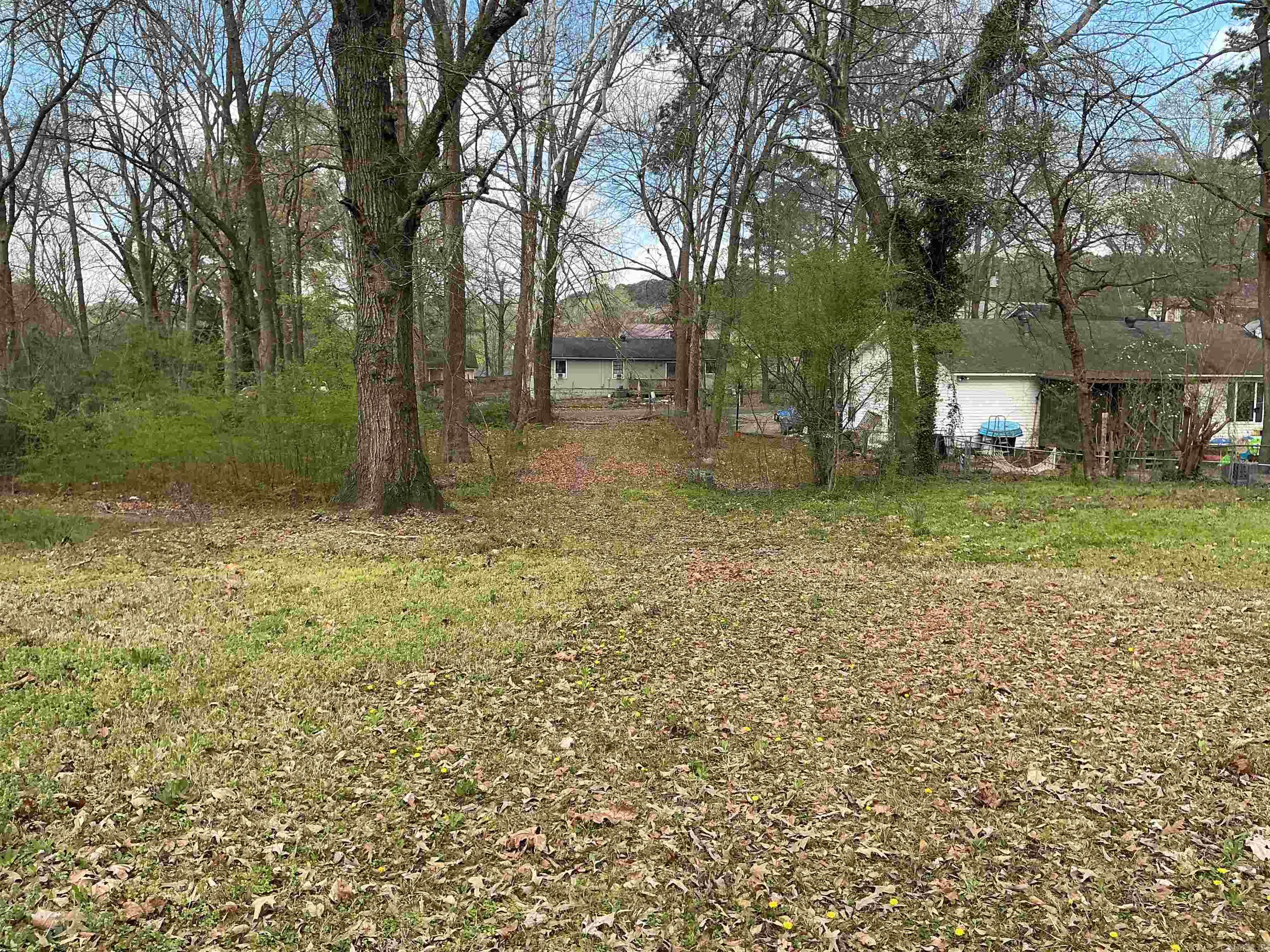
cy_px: 476
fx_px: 1064
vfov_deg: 48.2
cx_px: 635
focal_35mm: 29
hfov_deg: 61.7
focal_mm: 3
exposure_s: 1/428
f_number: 1.8
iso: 25
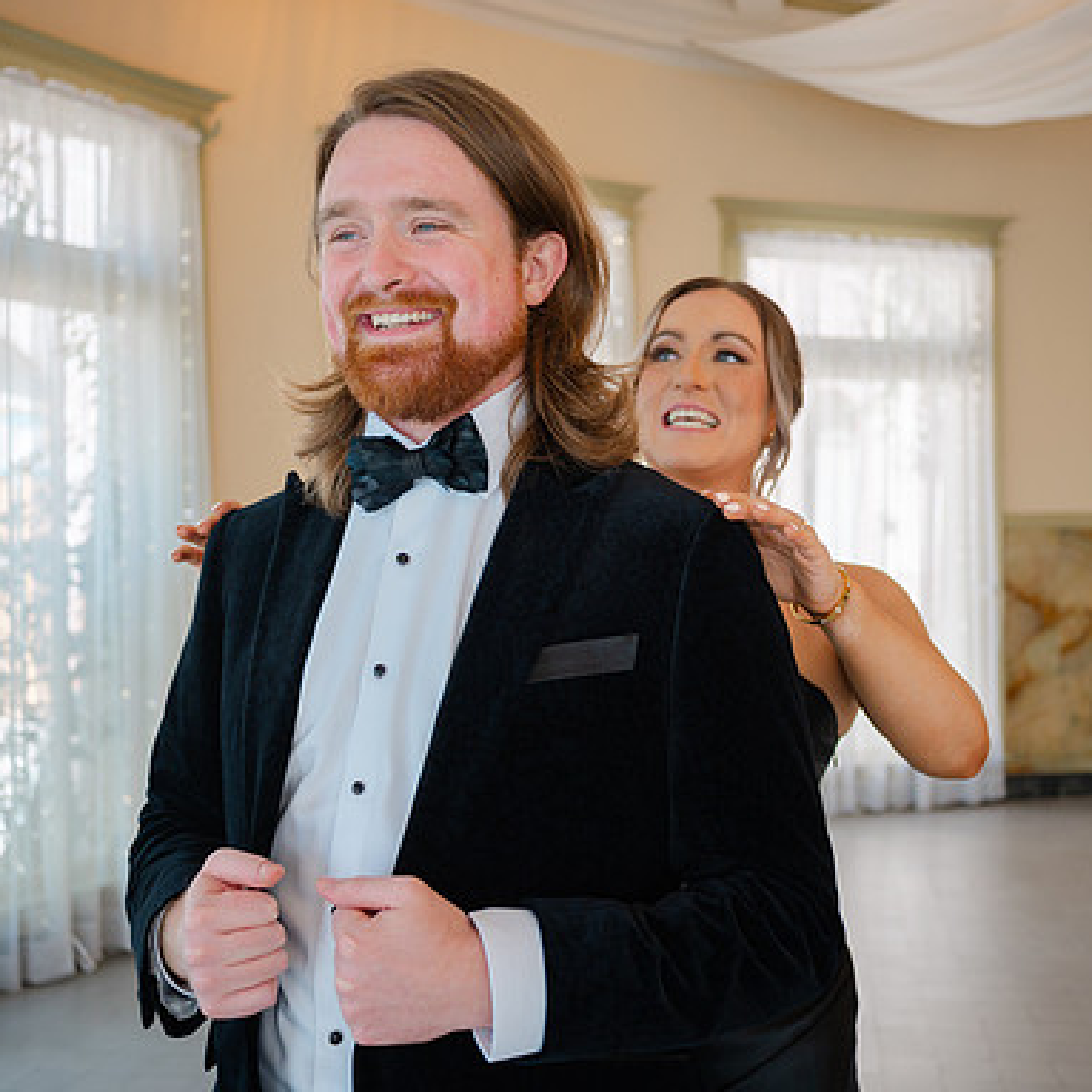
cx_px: 570
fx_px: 1321
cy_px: 547
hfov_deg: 44.9
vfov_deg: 44.9
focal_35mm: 37
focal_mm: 28
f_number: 2.8
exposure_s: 1/250
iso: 100
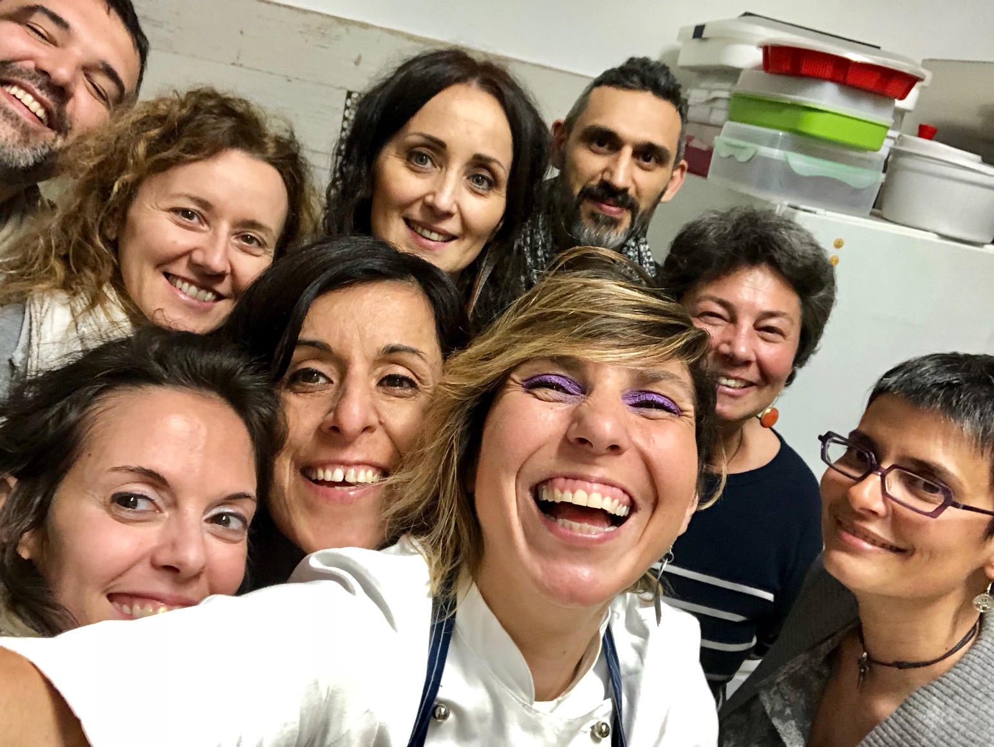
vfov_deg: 44.2
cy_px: 374
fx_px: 919
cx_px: 497
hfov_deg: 56.8
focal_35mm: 32
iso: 250
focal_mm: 2.87
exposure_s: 1/50
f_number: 2.2
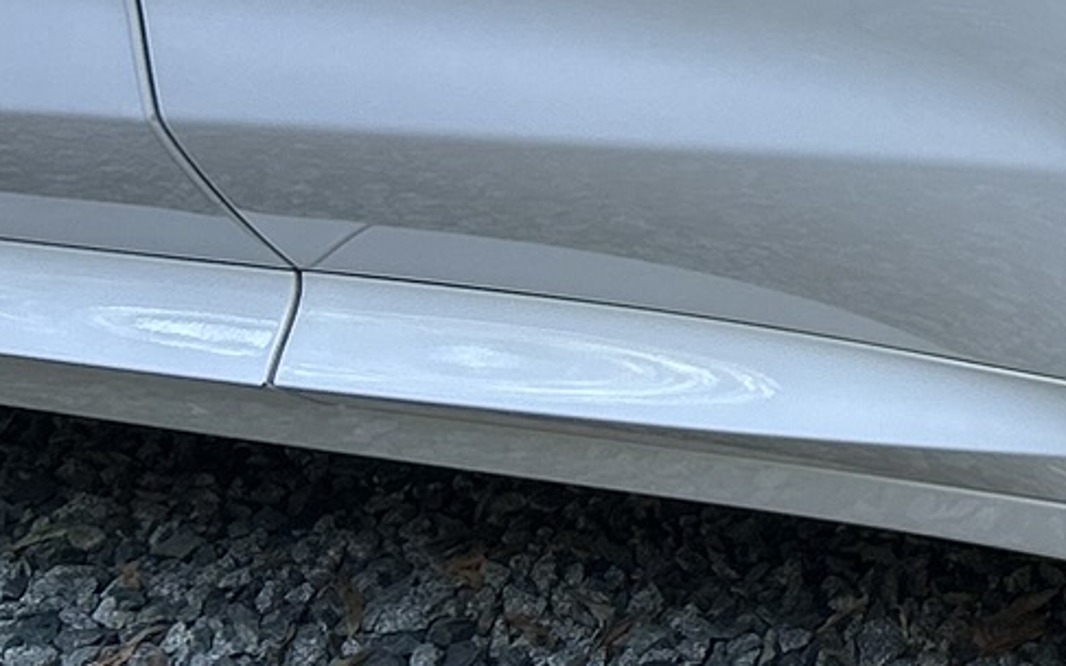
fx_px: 3369
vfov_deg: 10.6
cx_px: 1974
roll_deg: +1.9
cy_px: -495
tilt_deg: -16.1
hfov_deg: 15.3
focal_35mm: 116
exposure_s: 1/156
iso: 40
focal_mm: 5.7
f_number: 1.5
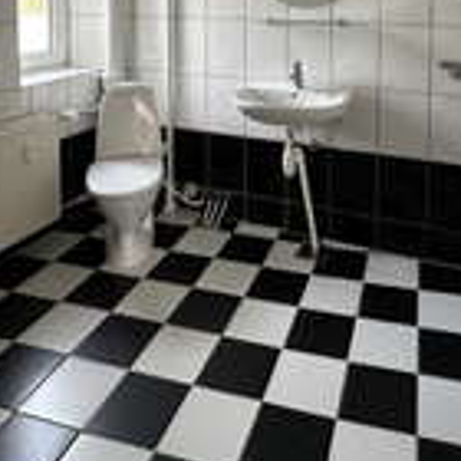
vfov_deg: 43.9
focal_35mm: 33
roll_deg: -0.6
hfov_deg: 49.1
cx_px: 298
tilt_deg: -3.8
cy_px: 20
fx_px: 497
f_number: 2.2
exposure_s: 1/50
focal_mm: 2.22
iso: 250
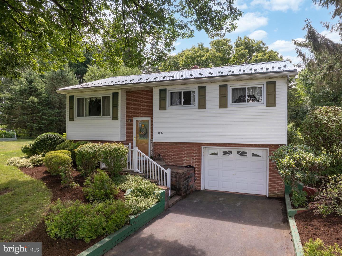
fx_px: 237
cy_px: 128
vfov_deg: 56.8
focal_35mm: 24
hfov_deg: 71.6
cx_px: 171
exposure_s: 1/160
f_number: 7.1
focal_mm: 12.29
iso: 100
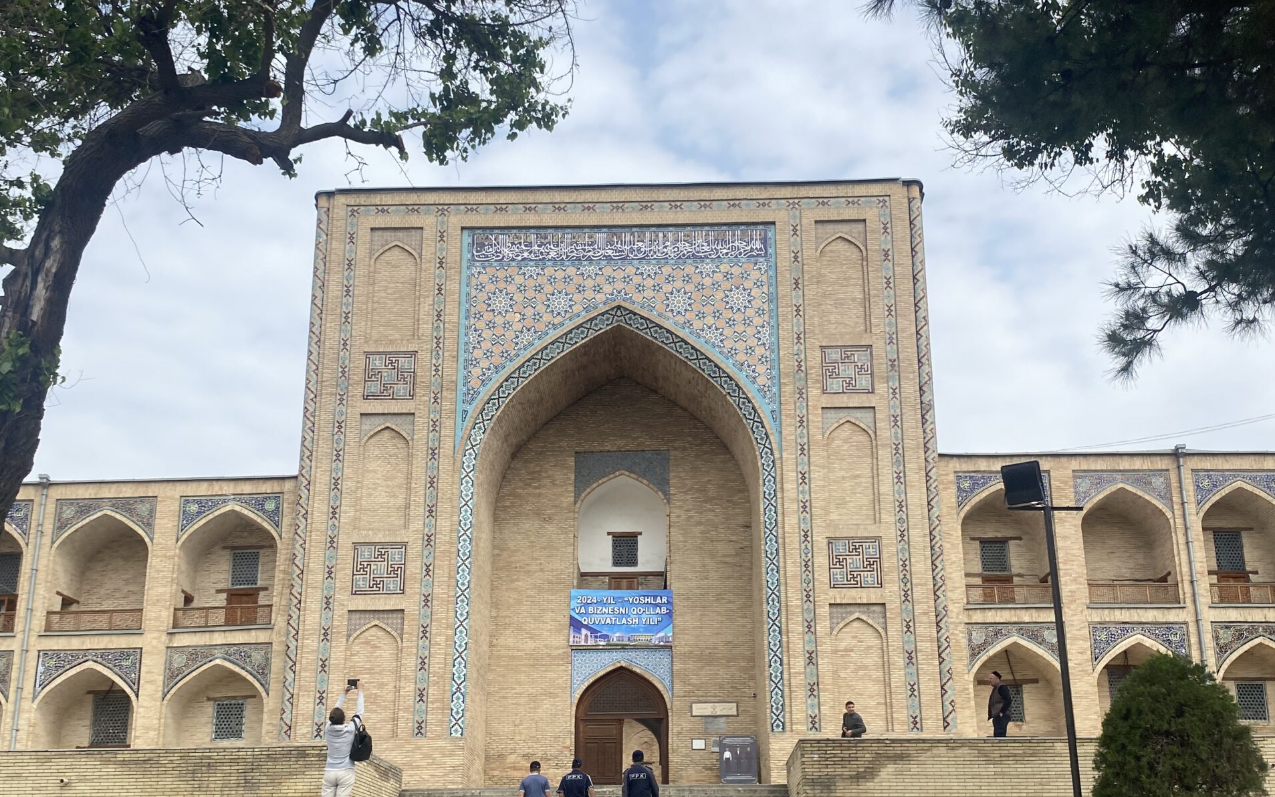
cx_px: 641
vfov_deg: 34.1
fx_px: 1286
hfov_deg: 52.7
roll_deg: +1.9
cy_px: 530
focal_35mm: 37
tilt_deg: +21.1
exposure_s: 1/3205
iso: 32
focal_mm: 4.25
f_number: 1.8
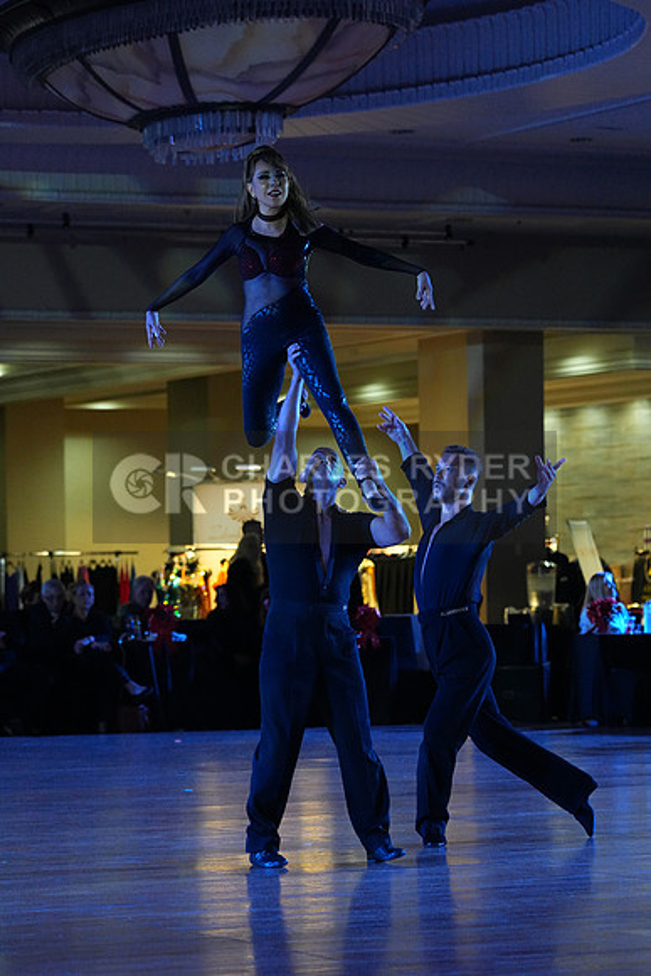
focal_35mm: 135
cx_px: 326
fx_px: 3659
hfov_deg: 10.2
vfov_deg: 15.2
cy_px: 488
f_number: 4.5
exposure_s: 1/400
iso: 6400
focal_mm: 135
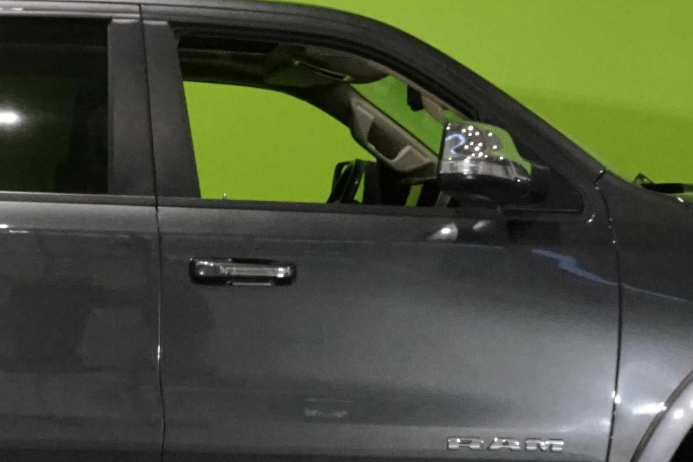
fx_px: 1887
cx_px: 56
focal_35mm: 98
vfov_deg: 13.9
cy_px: 390
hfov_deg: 20.4
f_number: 14
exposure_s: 1/60
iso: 6400
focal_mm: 28
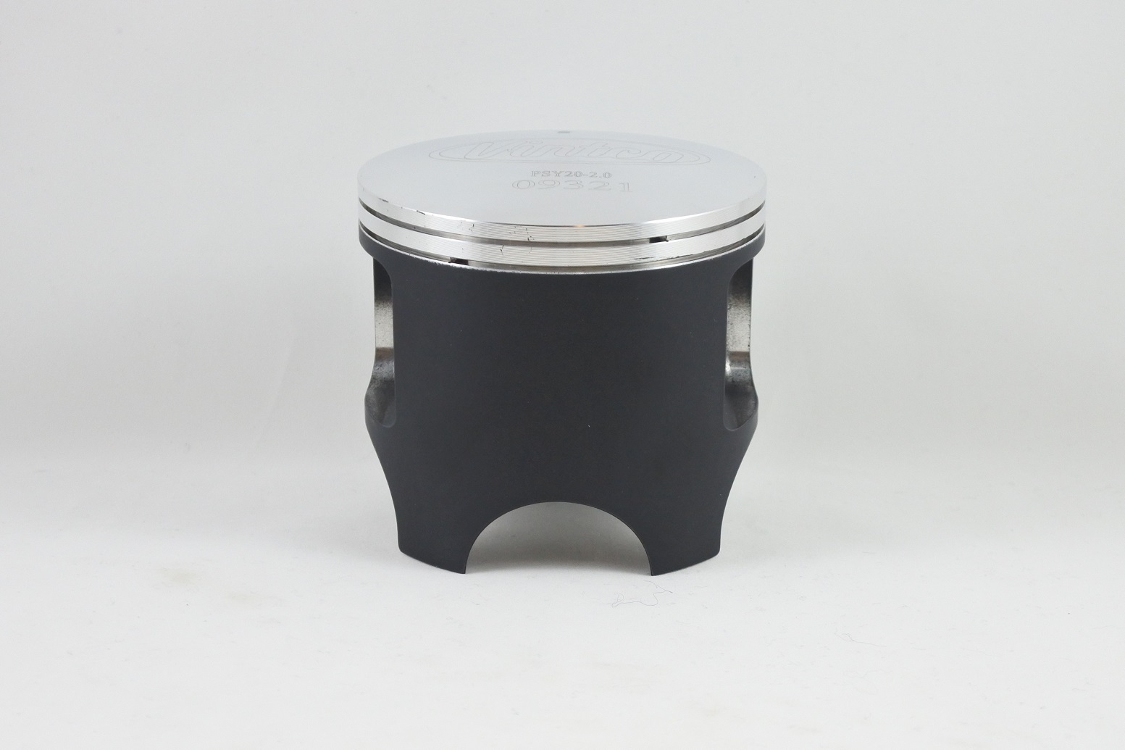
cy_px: 375
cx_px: 562
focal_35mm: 48
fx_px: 1500
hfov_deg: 41.1
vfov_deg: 28.1
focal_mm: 18
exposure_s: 1/125
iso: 560
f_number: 4.5
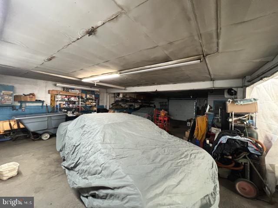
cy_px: 104
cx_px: 139
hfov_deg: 106.2
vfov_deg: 89.9
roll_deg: -2.1
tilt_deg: -0.7
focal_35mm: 13
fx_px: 104
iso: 500
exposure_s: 1/60
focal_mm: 1.57
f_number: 1.8
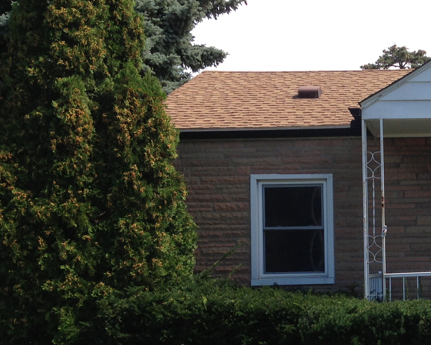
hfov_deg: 24.2
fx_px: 931
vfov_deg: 20.8
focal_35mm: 73
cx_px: 481
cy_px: 248
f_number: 2.4
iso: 50
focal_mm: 4.13
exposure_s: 1/686
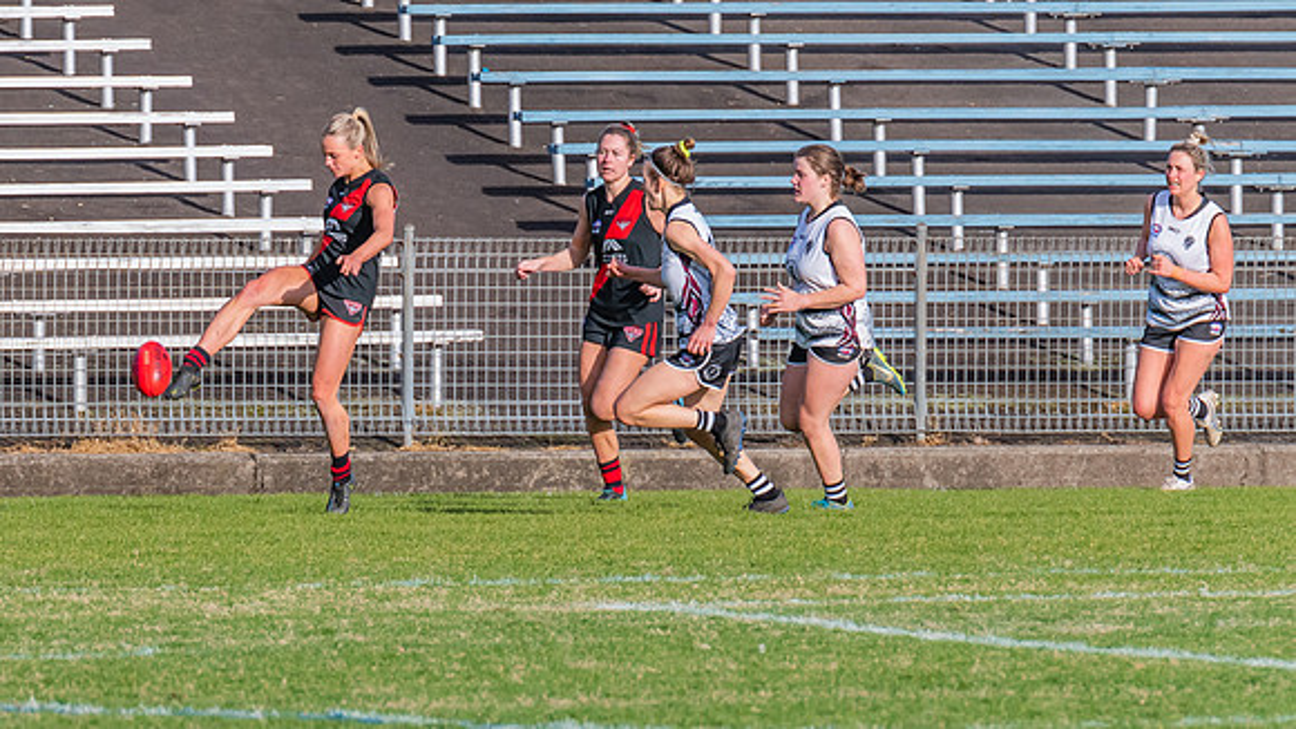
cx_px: 313
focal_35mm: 879
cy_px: 455
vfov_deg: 1.4
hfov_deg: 2.5
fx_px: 30206
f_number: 9
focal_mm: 420
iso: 800
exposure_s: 1/1250
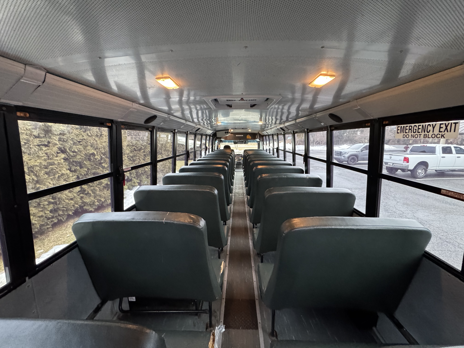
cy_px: 174
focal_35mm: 14
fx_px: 188
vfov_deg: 85.7
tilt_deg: -12.2
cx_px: 232
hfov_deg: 102.1
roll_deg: -1.5
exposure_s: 1/60
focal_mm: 2.22
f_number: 2.2
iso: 1000
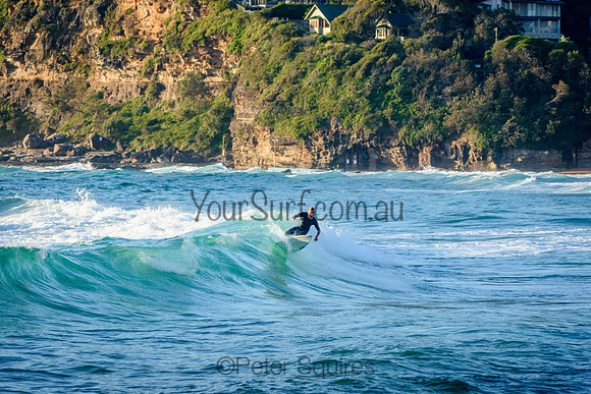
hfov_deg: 8.7
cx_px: 296
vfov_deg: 5.8
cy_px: 197
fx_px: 3884
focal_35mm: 237
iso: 900
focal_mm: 155
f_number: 5.6
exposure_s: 1/2000
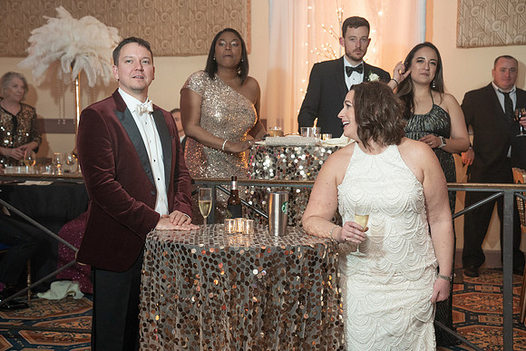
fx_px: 731
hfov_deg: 39.6
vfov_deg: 27.0
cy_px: 176
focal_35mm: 50
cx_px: 263
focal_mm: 50
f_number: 4
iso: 2000
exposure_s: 1/125
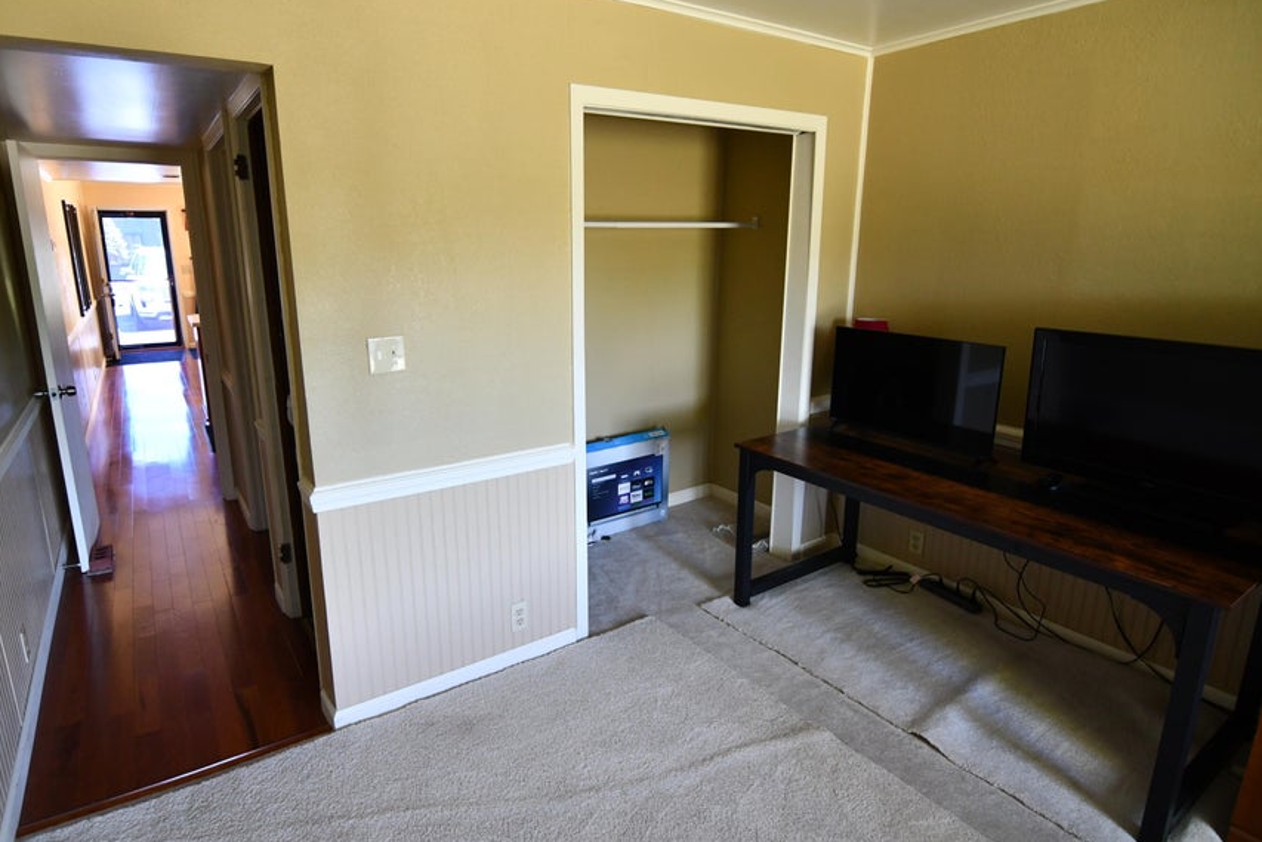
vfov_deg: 67.3
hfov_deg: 89.9
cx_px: 589
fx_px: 631
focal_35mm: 18
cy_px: 395
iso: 1000
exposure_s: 1/125
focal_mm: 11
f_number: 2.8
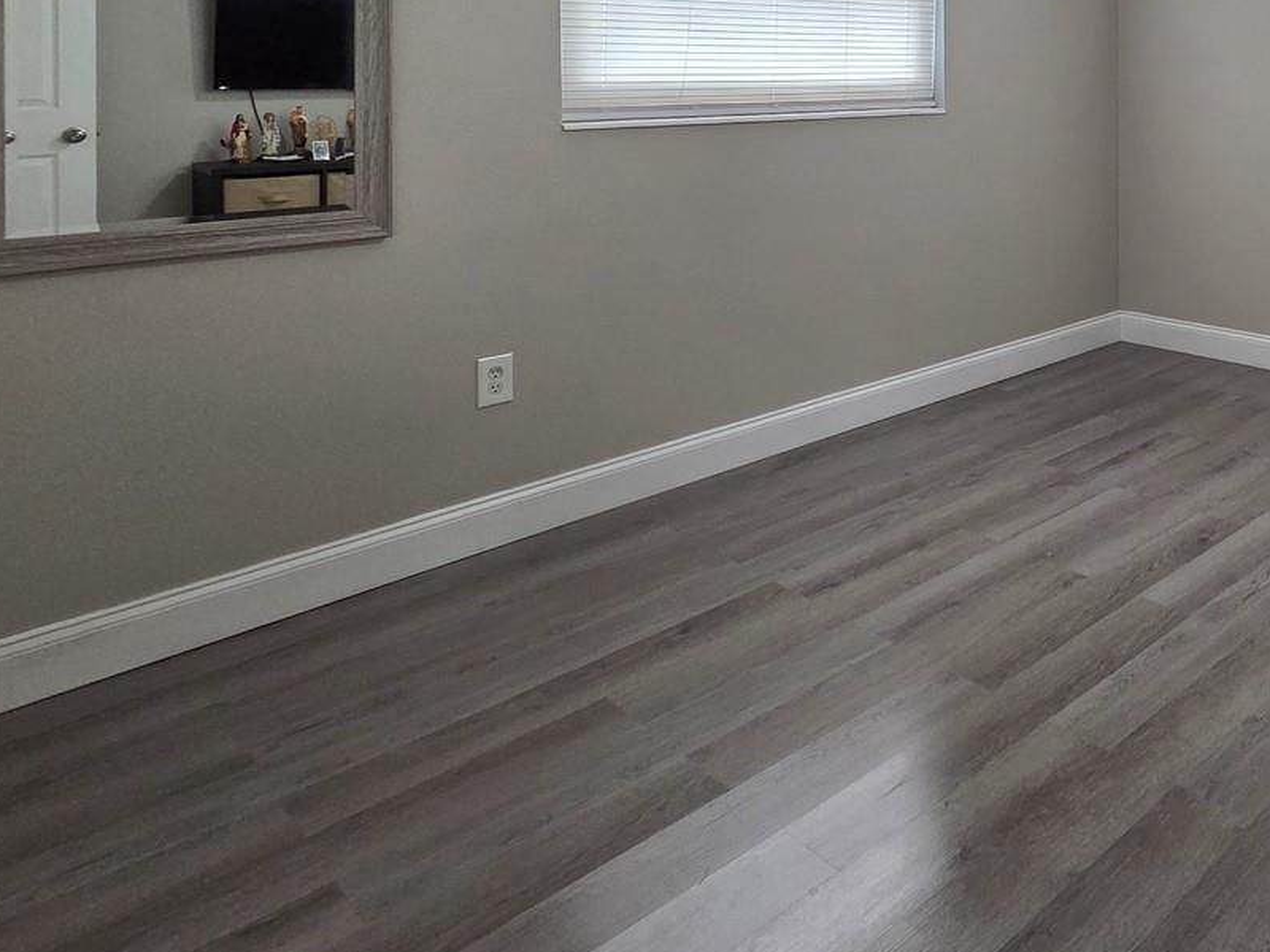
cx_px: 1197
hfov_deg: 55.8
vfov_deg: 47.1
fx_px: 954
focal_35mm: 26
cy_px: 75
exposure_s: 1/60
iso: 250
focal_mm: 2.2
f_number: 2.2
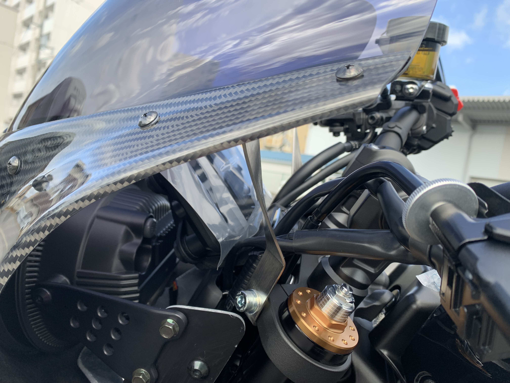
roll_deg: -8.9
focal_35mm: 26
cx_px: 255
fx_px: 383
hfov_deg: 67.3
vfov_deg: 53.1
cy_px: 192
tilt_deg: -3.6
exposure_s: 1/369
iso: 25
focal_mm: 4.25
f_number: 1.8
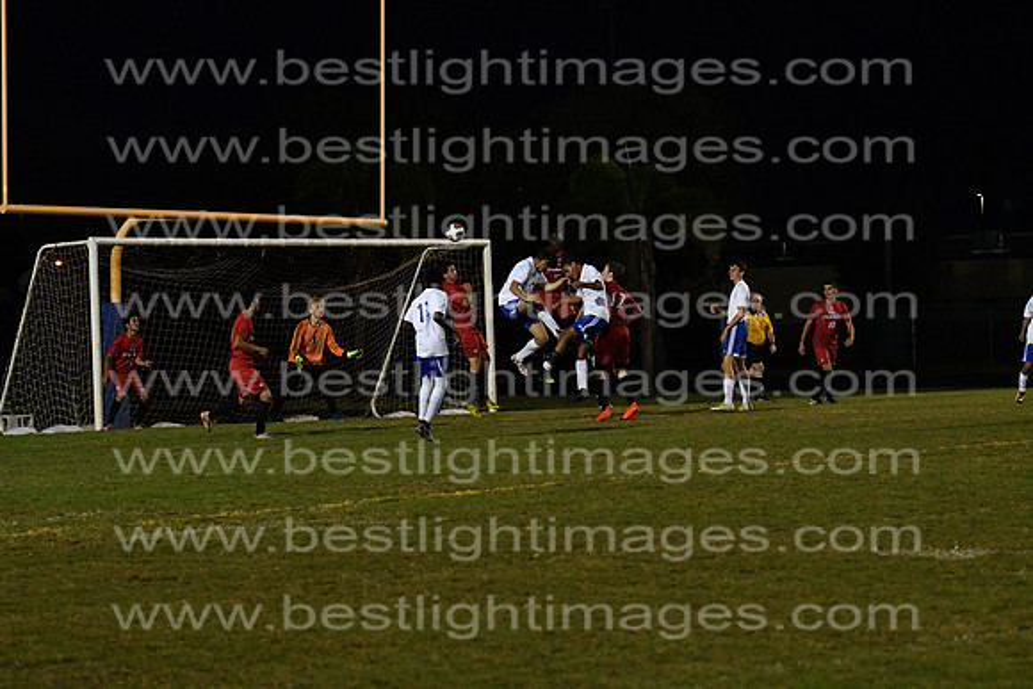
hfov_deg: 17.1
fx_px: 3444
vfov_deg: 11.4
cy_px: 344
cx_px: 516
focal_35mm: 120
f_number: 4
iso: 6400
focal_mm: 80
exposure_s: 1/1250
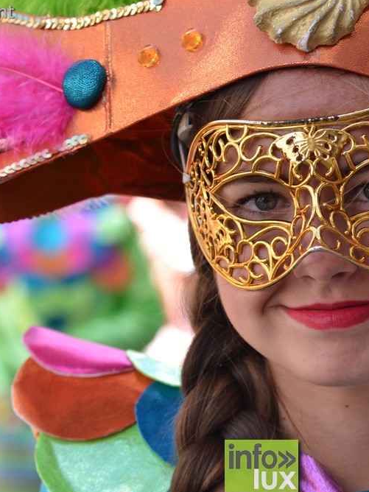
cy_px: 248
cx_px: 261
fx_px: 1947
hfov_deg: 10.8
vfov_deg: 14.4
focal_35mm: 137
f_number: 5
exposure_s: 1/200
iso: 200
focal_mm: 62
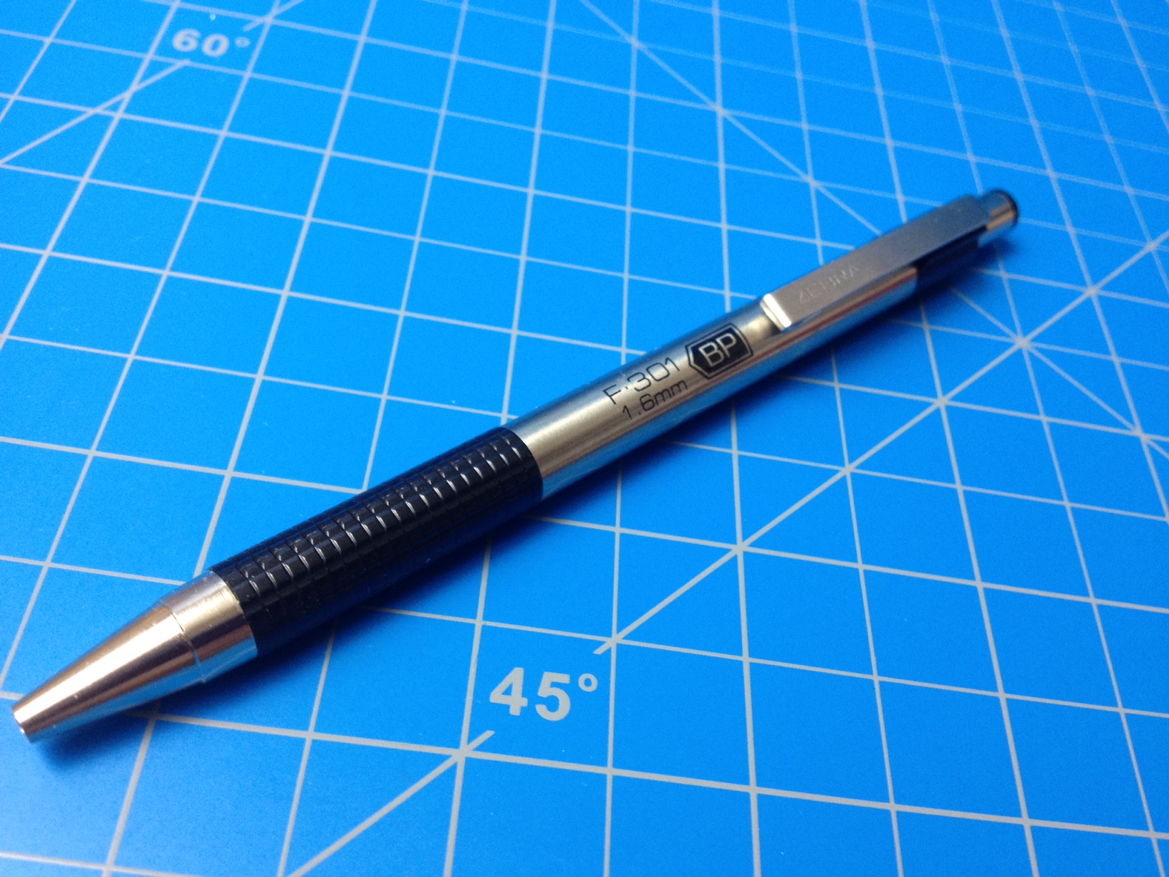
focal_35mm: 35
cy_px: 438
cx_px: 584
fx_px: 1182
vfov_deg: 40.7
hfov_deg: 52.6
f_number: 2.4
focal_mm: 4.28
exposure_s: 1/20
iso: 125
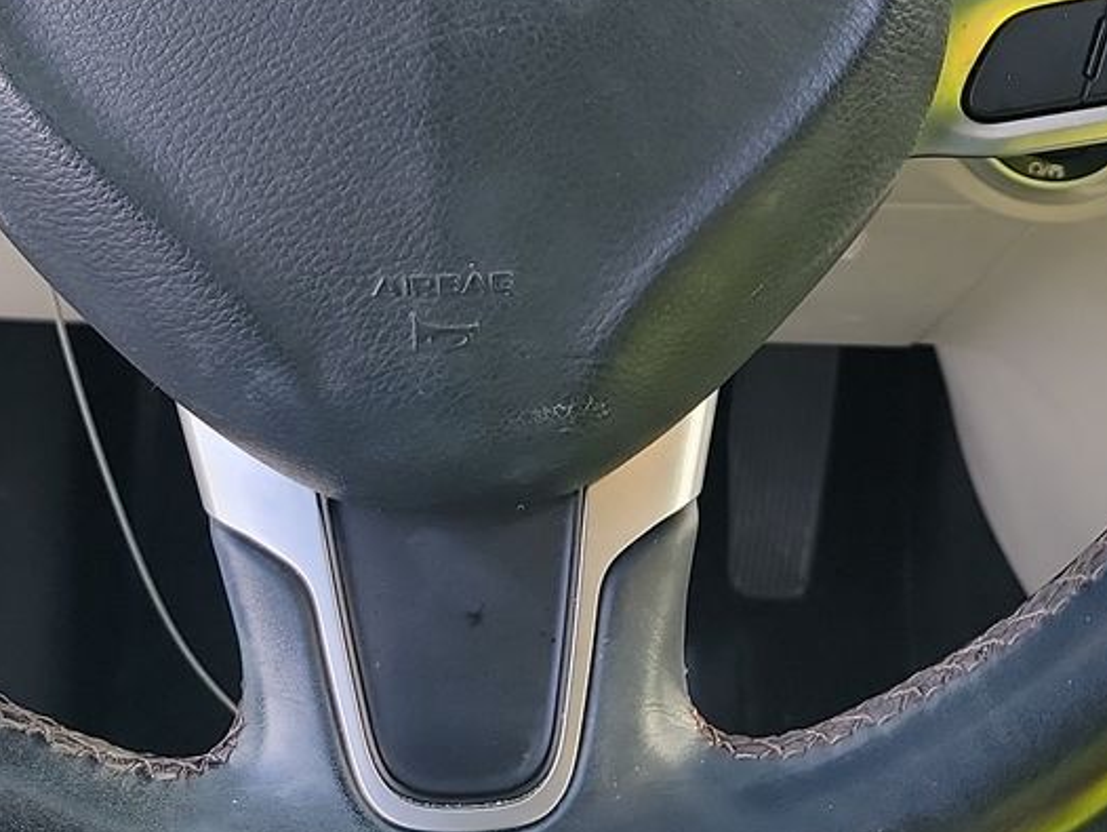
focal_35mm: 73
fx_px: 2336
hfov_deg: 26.5
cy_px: -80
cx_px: 364
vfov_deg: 19.4
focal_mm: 6.7
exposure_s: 1/119
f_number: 1.8
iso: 95
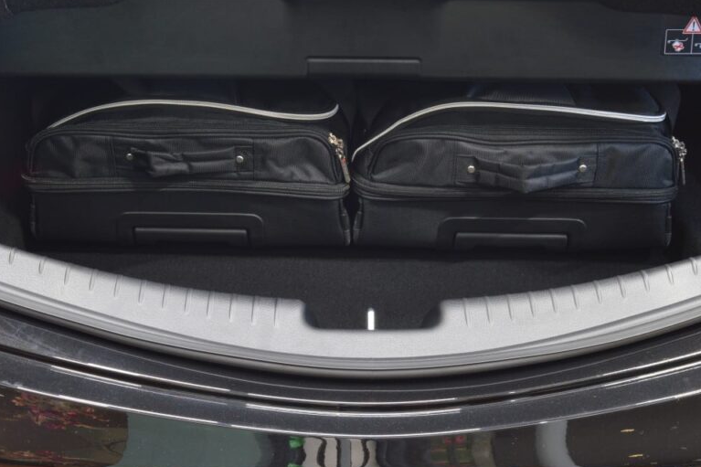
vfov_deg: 22.2
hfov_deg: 32.9
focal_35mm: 61
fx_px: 1187
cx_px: 365
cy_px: 173
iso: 200
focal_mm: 26
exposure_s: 2.5
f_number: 11
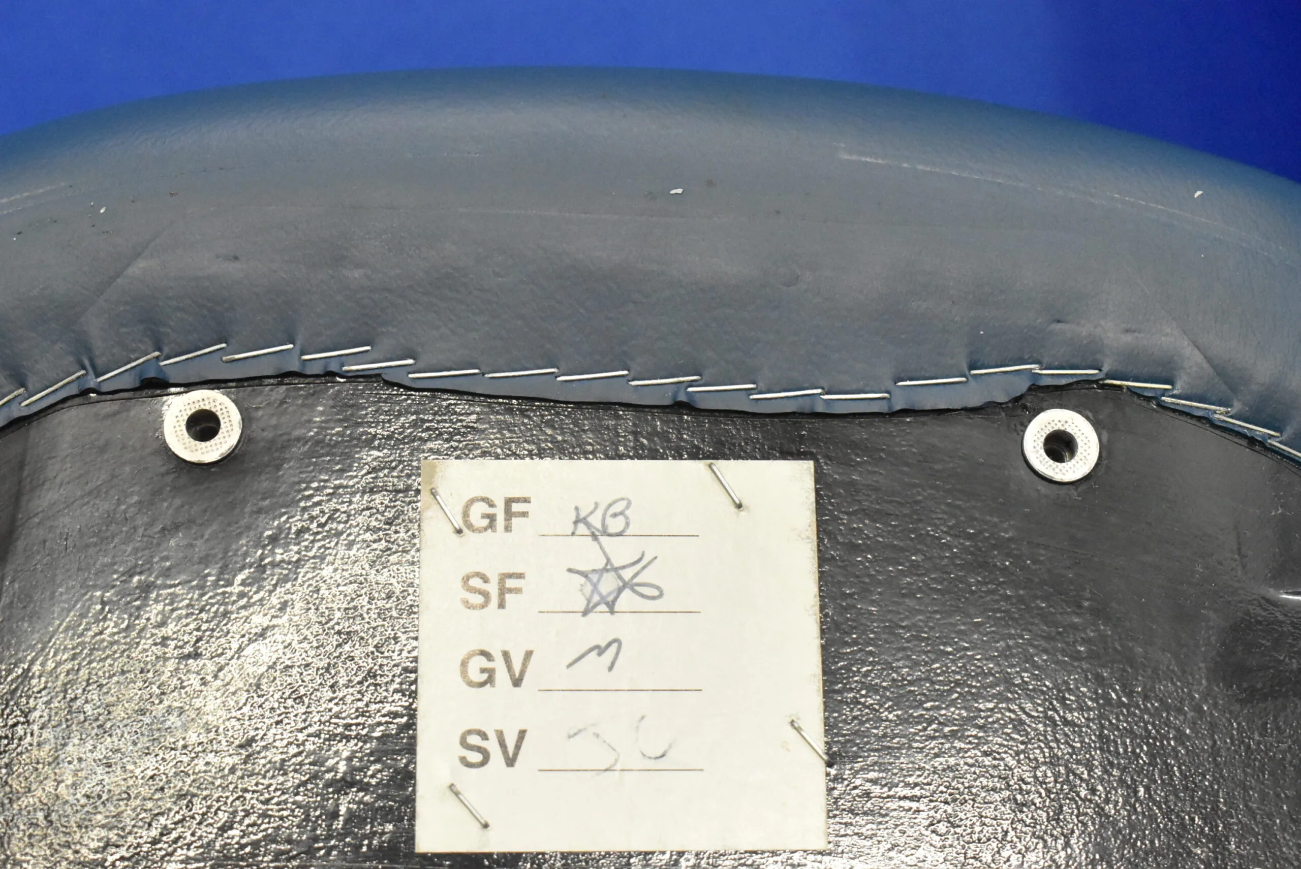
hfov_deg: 29.8
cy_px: 434
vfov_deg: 20.2
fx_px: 2441
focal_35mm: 68
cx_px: 650
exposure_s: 1/80
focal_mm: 45
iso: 6400
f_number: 8
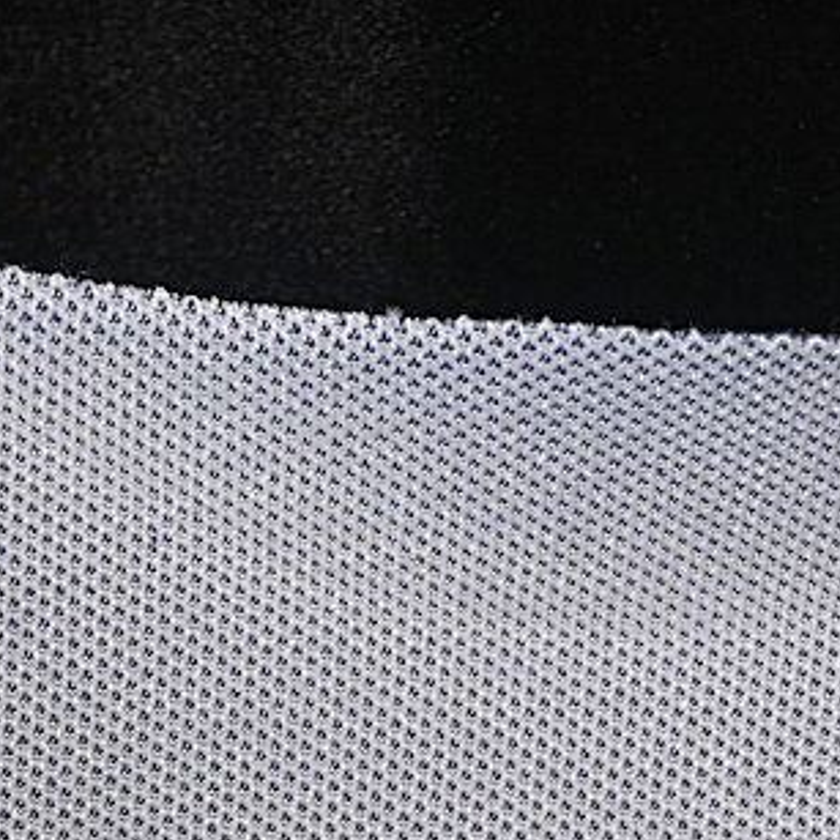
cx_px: 391
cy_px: 917
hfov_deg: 7.8
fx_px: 6150
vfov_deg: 7.8
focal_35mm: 224
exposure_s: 1/60
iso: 160
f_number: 6.3
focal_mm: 50
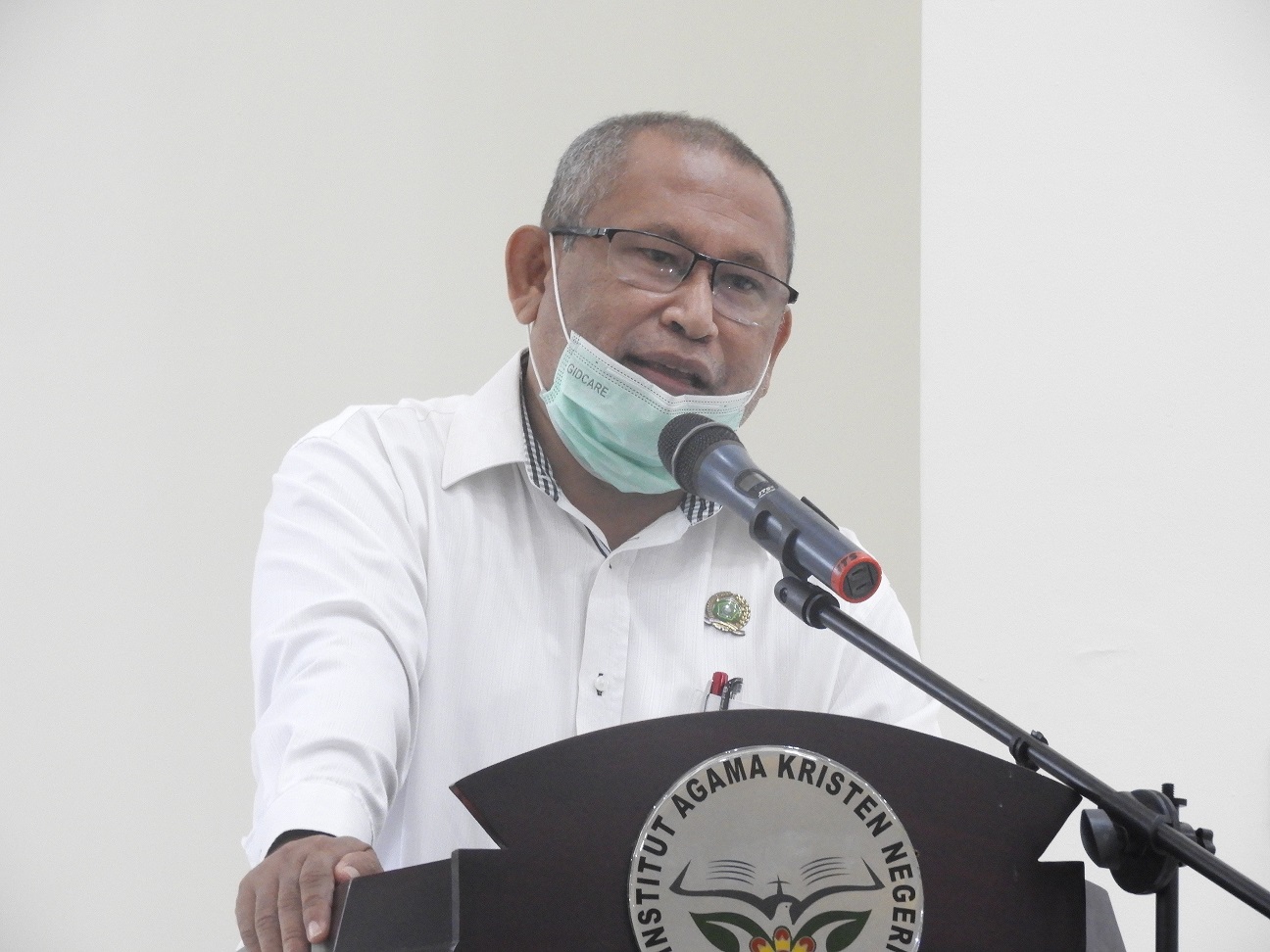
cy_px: 476
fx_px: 11006
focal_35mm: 300
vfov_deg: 5.0
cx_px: 635
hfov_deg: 6.6
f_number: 5.5
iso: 800
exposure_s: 1/13
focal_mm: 53.7
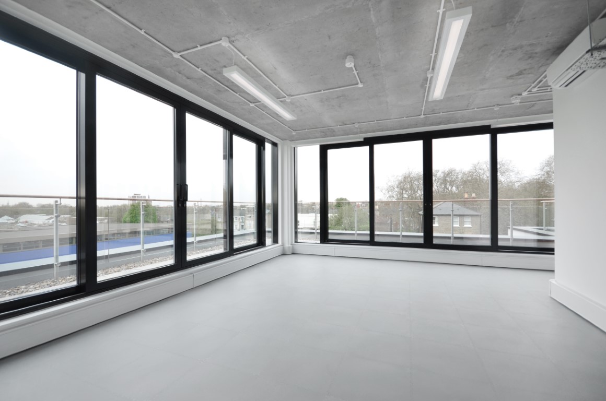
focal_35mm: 15
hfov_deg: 100.5
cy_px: 200
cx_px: 303
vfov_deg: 77.1
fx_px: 252
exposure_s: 1/80
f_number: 5.6
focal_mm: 10
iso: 200
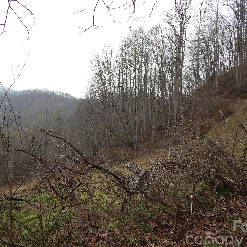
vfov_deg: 57.3
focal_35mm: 28
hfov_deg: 57.3
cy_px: 125
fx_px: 226
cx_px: 116
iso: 125
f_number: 3
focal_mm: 4
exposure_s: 1/125
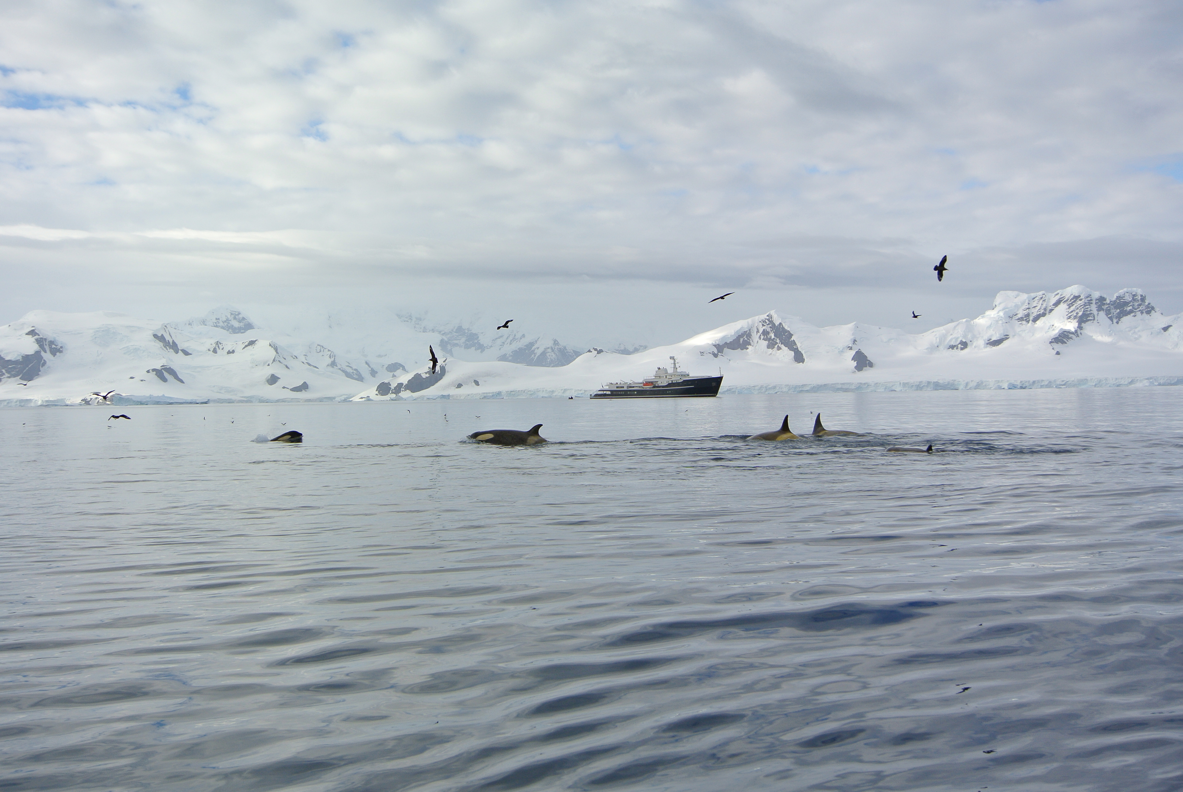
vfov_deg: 31.3
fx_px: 1415
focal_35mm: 43
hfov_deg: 45.4
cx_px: 592
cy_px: 396
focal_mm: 16.1
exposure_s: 1/640
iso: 100
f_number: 4.5
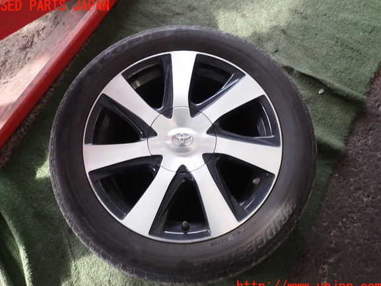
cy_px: 147
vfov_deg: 53.1
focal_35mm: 26
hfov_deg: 67.3
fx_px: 286
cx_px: 188
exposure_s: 1/50
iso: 200
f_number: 2
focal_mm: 4.5
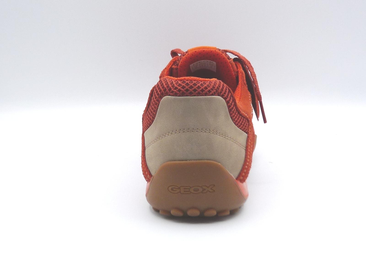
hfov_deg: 37.5
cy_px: 137
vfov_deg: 28.6
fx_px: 539
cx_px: 183
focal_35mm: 51
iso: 100
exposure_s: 1/200
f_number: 5
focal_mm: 5.1
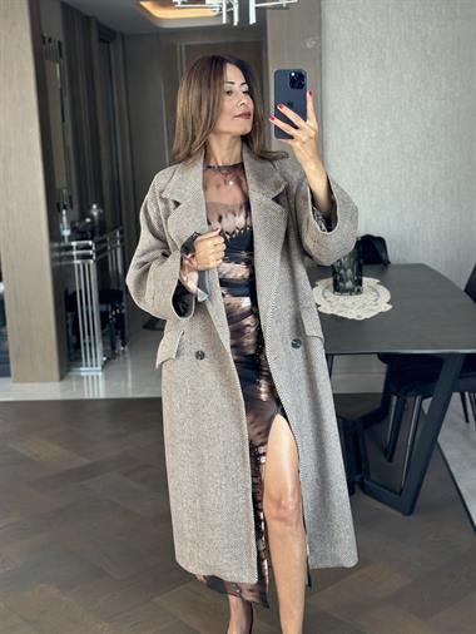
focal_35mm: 48
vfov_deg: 39.6
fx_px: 879
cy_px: 317
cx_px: 238
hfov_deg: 30.3
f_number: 1.78
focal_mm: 6.86
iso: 125
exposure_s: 1/109
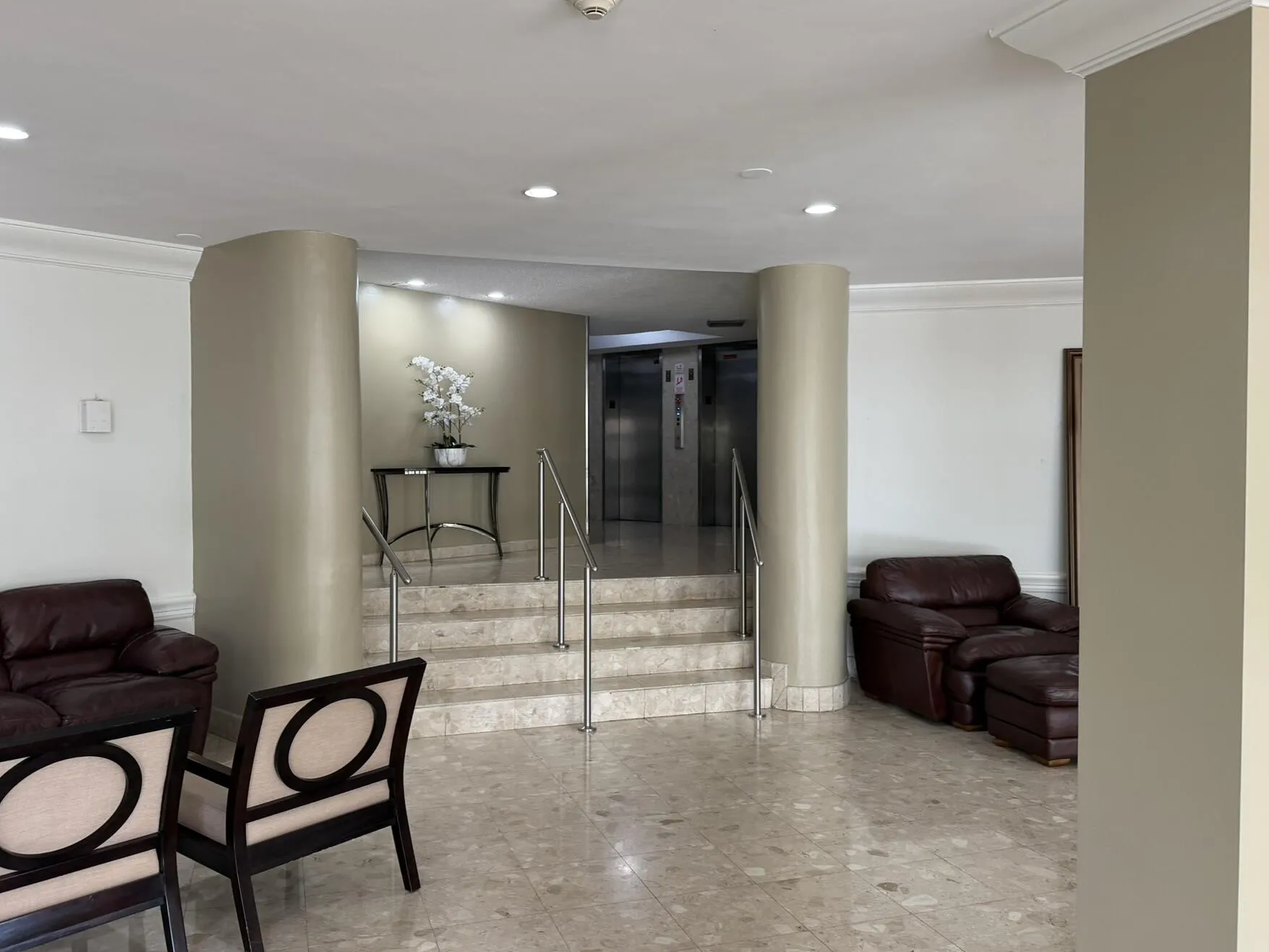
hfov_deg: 63.4
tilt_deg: +0.4
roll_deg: +0.4
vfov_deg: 49.8
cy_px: 479
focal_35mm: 28
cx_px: 625
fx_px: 1027
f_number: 1.78
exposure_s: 1/120
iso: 125
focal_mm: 6.76
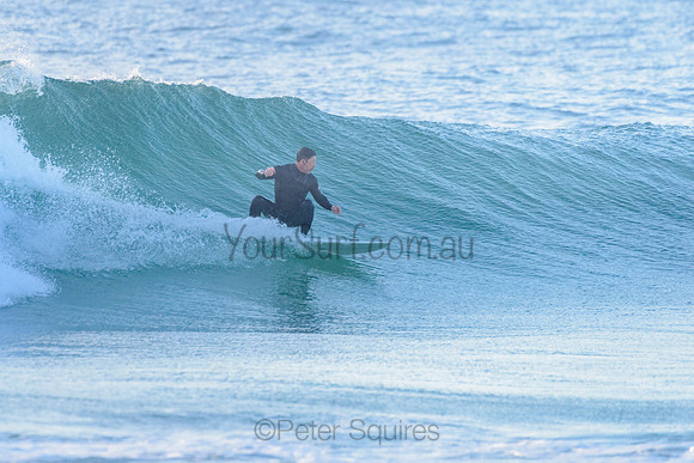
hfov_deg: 3.3
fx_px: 11988
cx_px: 263
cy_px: 175
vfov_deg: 2.2
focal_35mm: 622
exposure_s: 1/2000
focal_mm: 500
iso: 1600
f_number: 5.6
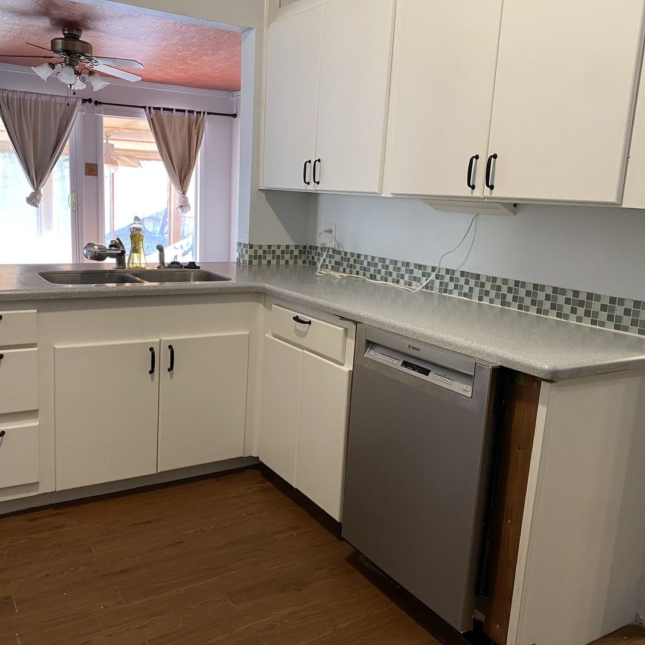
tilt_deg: -11.3
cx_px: 300
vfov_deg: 52.5
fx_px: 654
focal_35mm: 31
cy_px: 325
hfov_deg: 52.5
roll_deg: -3.4
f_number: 1.8
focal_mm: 4.25
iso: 250
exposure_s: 1/60
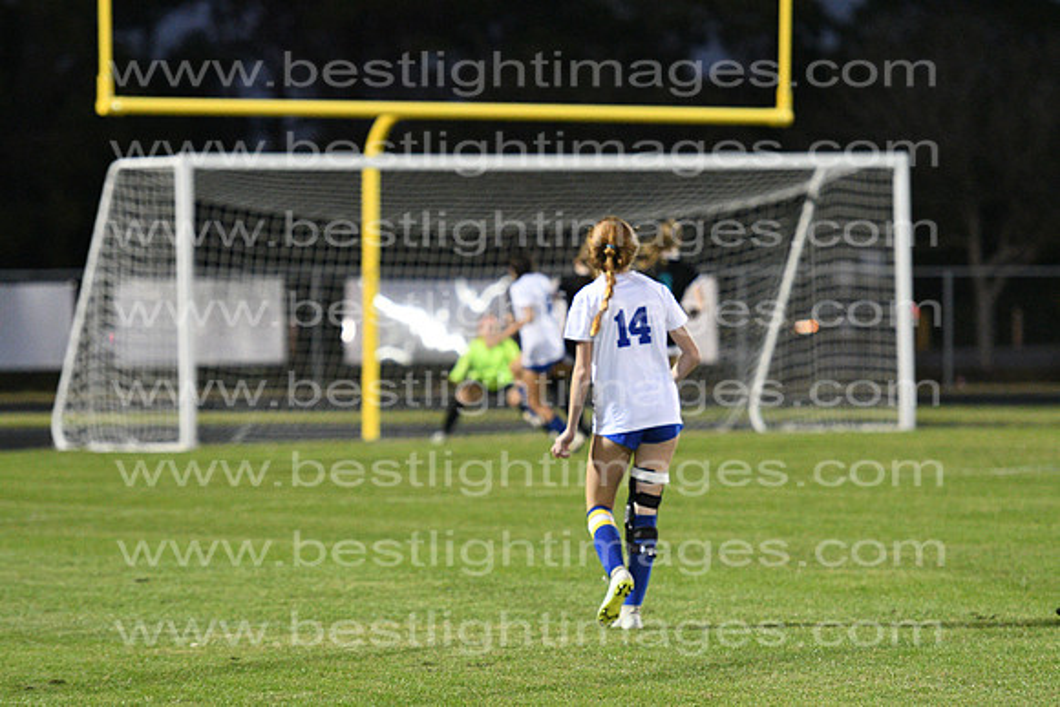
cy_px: 354
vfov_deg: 5.9
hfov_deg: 8.9
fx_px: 6847
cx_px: 530
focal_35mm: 232
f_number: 2.8
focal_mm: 155
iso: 7200
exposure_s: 1/800
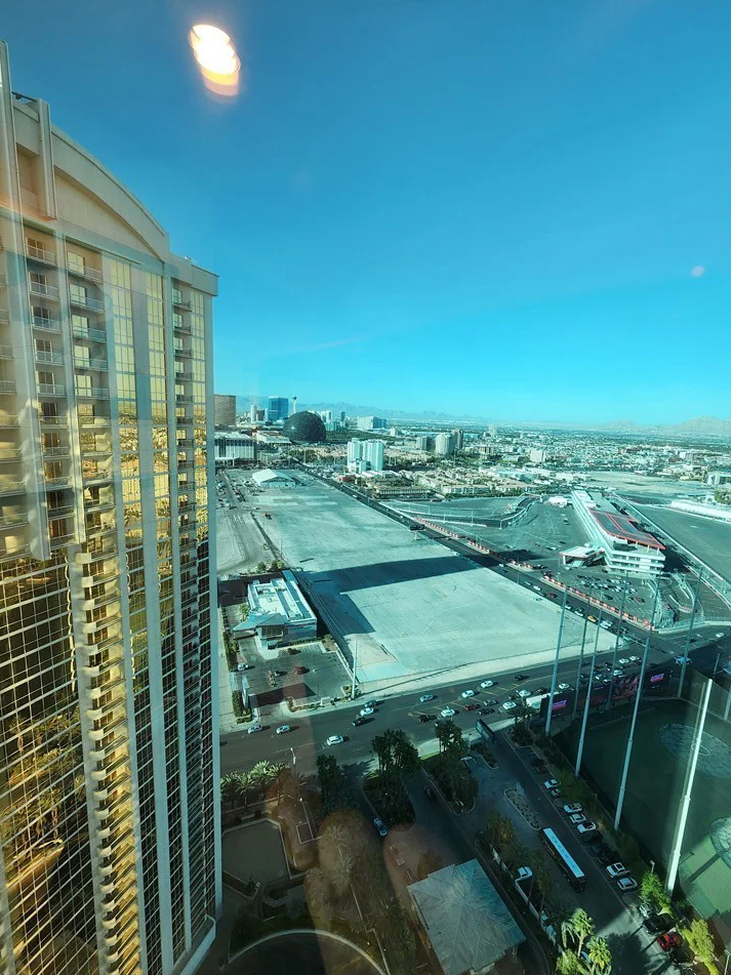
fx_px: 394
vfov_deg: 102.1
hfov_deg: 85.7
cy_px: 486
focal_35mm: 14
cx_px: 368
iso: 64
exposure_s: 1/120
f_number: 2.2
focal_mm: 2.2
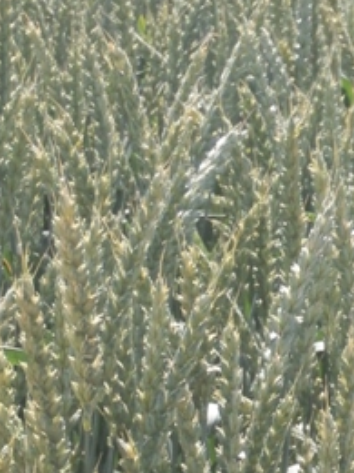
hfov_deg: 6.6
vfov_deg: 8.6
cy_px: 740
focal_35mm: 225
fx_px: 3068
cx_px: 207
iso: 100
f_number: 4.5
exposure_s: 1/320
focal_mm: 10.11
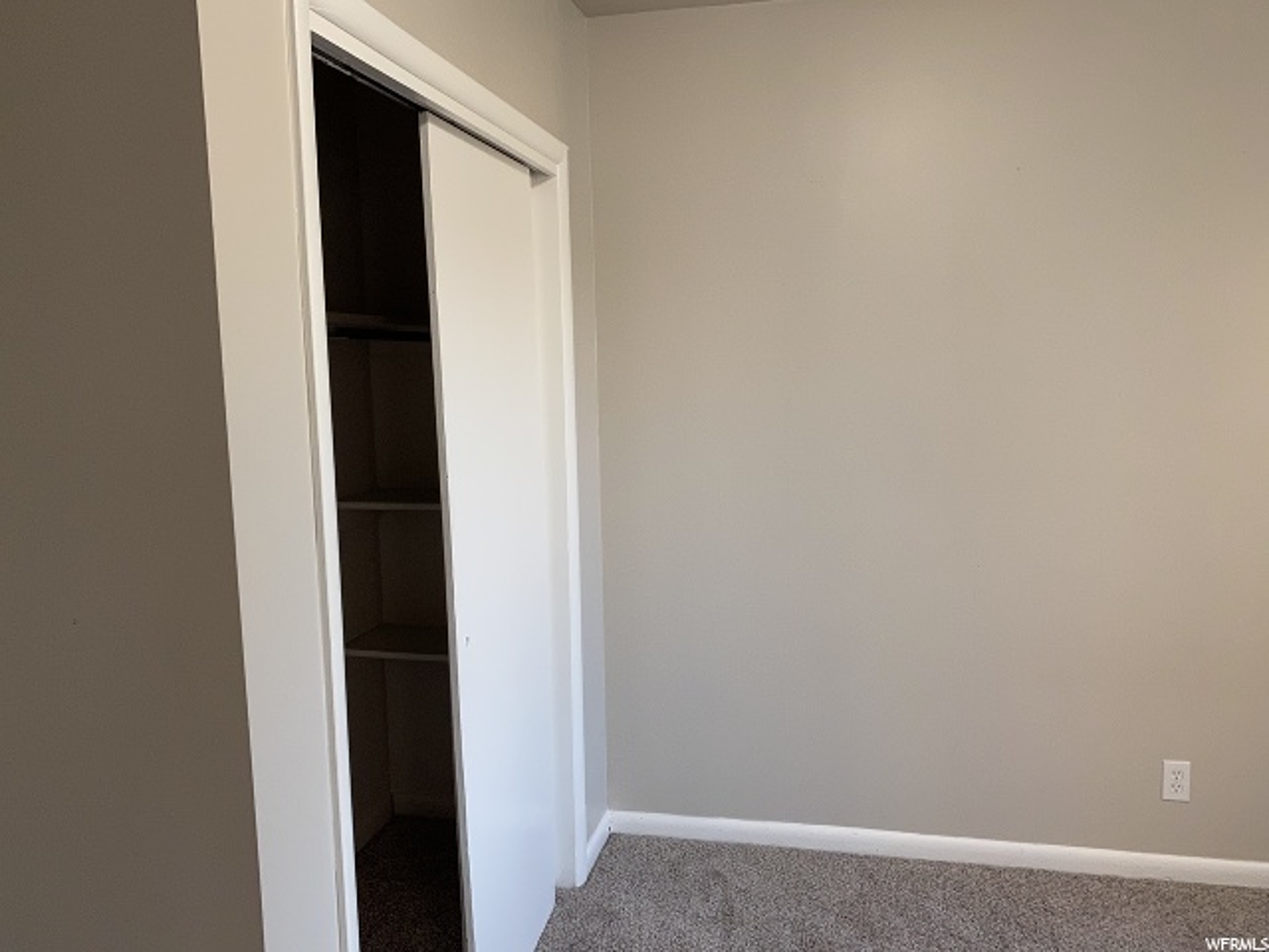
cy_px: 476
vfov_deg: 53.1
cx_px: 634
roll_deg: +2.2
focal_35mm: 26
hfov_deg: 67.3
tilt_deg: -4.3
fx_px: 953
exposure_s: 1/60
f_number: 1.8
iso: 125
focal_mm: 4.25
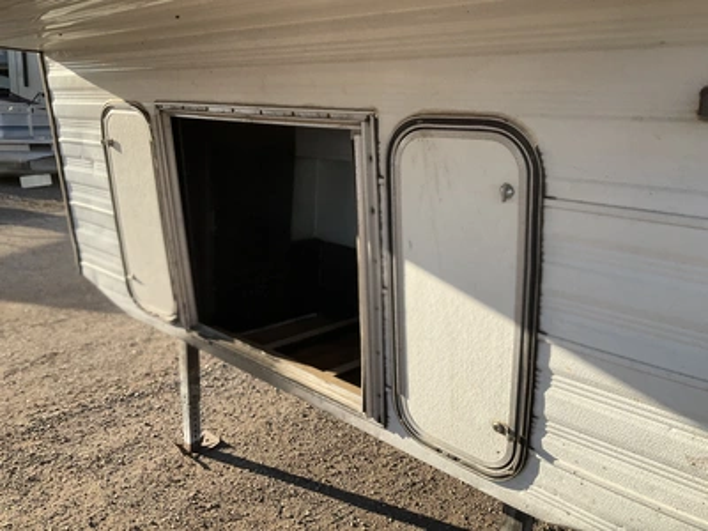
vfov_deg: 48.2
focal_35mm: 29
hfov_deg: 61.7
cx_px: 354
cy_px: 266
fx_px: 593
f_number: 1.8
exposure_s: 1/683
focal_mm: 3
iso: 25
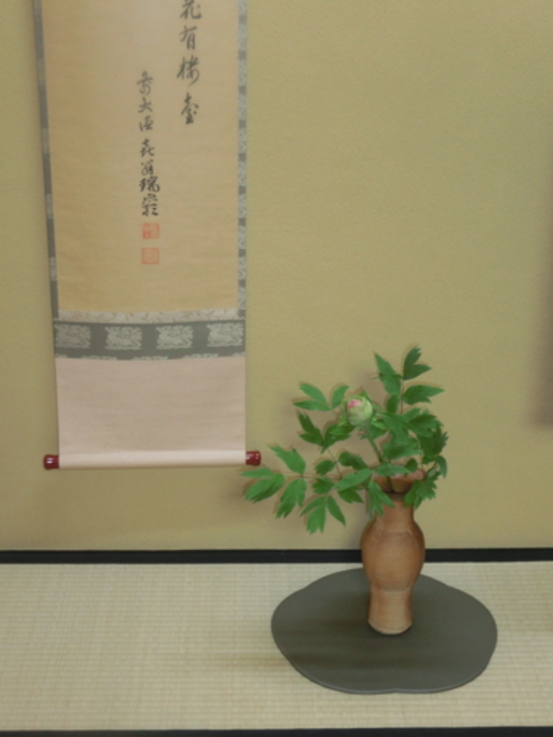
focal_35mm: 57
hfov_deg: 25.7
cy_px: 368
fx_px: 1214
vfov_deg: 33.8
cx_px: 276
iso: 400
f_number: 4.5
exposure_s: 1/13
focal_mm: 10.11
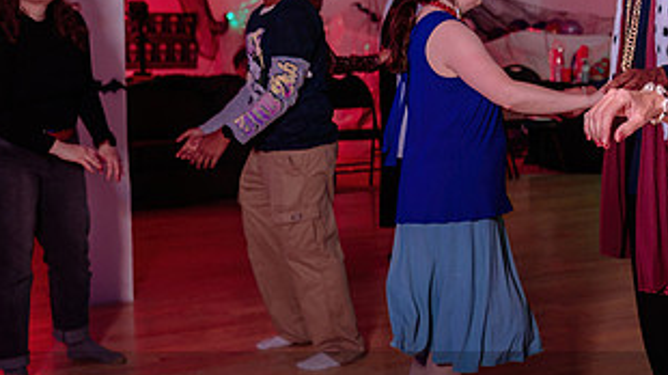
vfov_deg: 16.2
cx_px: 654
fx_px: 1310
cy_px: 83
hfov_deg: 27.1
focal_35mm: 74
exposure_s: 1/100
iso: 800
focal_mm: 34
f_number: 3.5
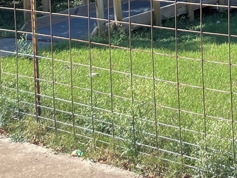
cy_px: -74
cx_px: 342
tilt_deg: +0.2
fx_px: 732
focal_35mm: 107
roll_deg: +0.7
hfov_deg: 16.9
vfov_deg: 13.2
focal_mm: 4.2
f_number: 1.6
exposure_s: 1/1490
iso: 32
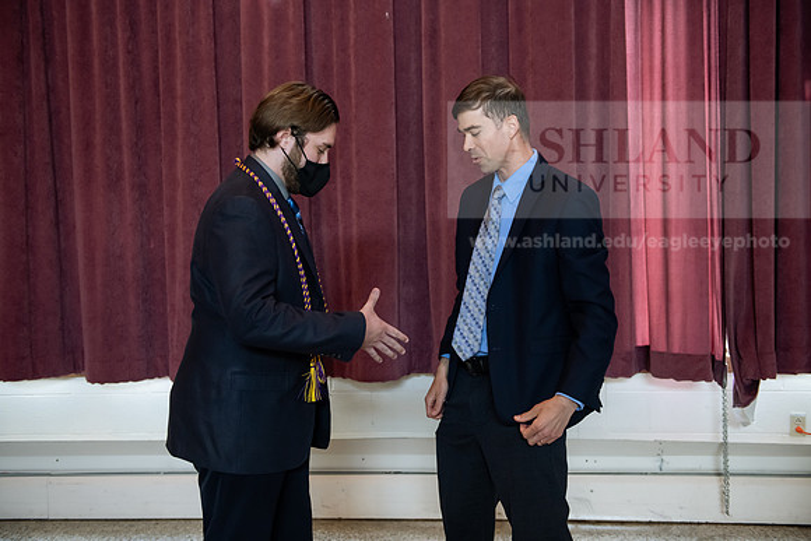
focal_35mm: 40
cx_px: 406
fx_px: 901
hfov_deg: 48.4
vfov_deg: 33.4
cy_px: 270
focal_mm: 40
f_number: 3.5
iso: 1250
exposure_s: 1/200
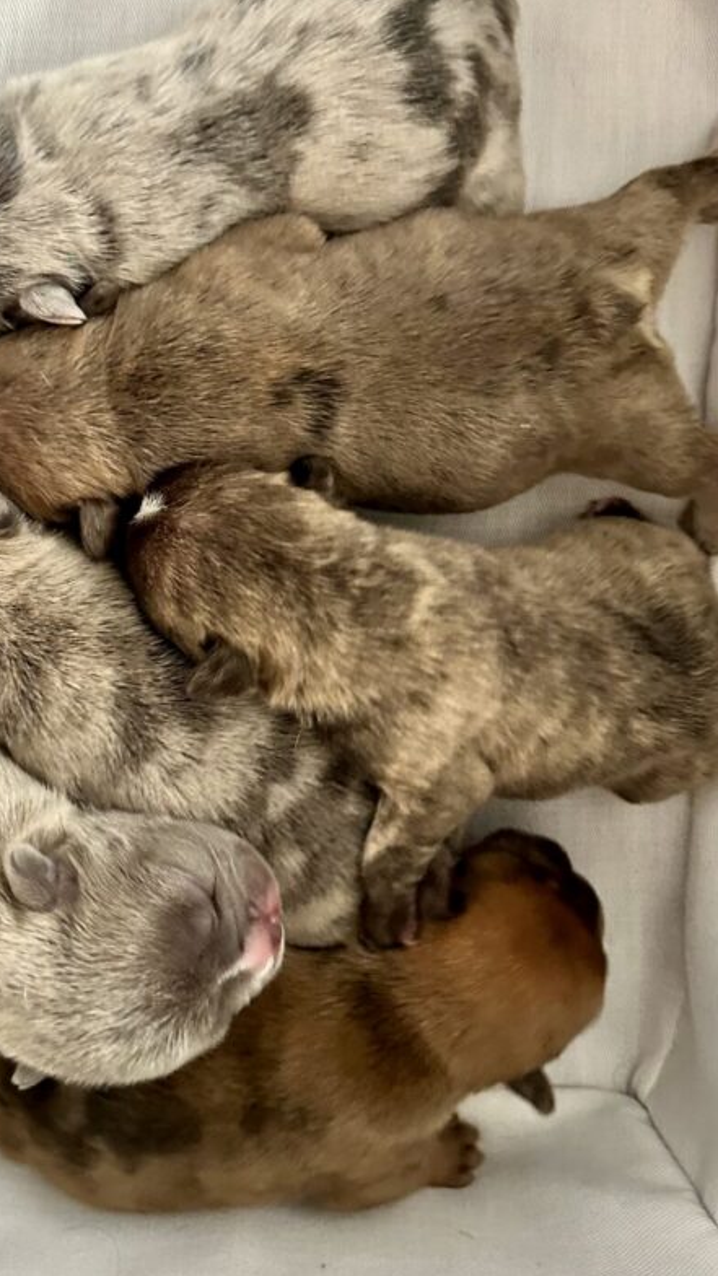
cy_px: 584
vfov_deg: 55.2
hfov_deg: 32.4
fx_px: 1218
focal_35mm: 36
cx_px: 205
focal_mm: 6.86
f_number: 1.78
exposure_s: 1/40
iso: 640
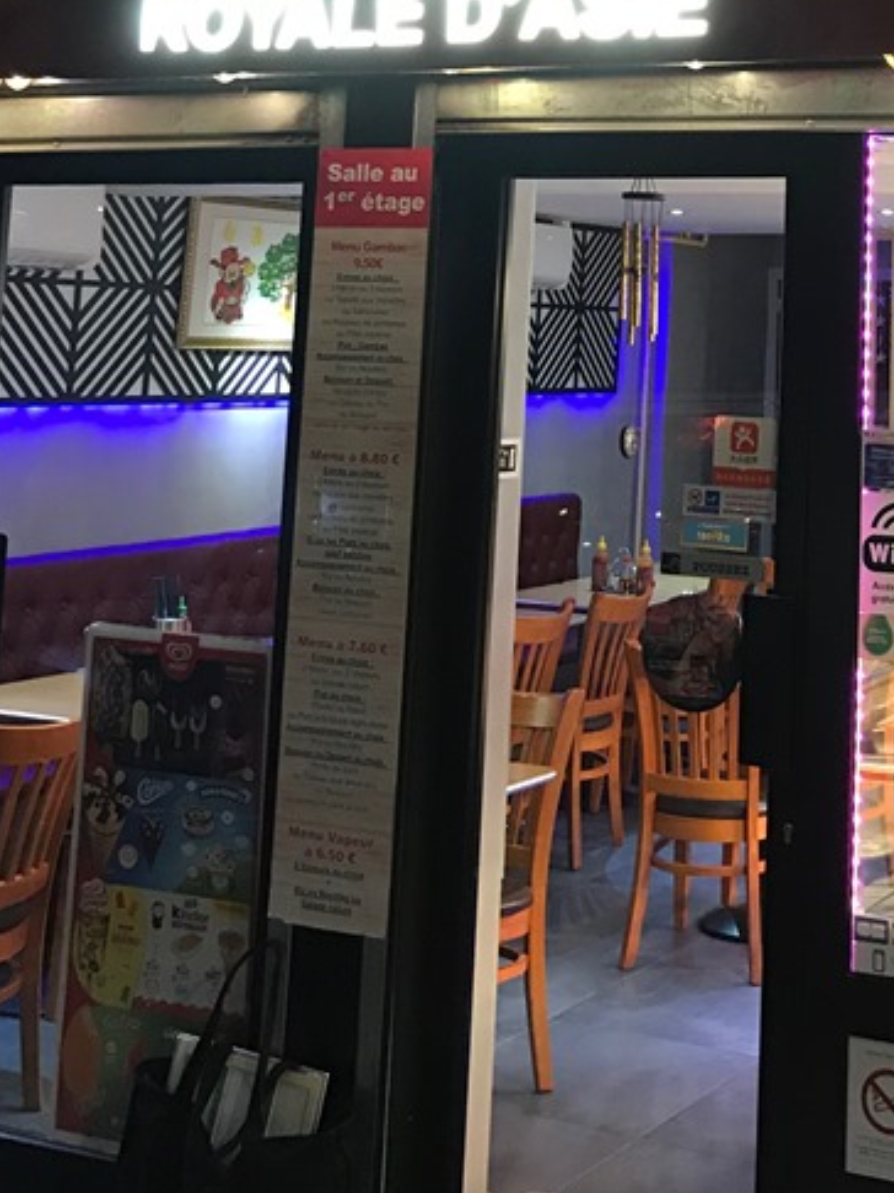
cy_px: 44
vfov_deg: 30.7
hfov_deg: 24.1
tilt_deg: +9.7
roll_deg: -1.4
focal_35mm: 59
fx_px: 2033
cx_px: 815
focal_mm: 3.99
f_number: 1.8
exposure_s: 1/17
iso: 64
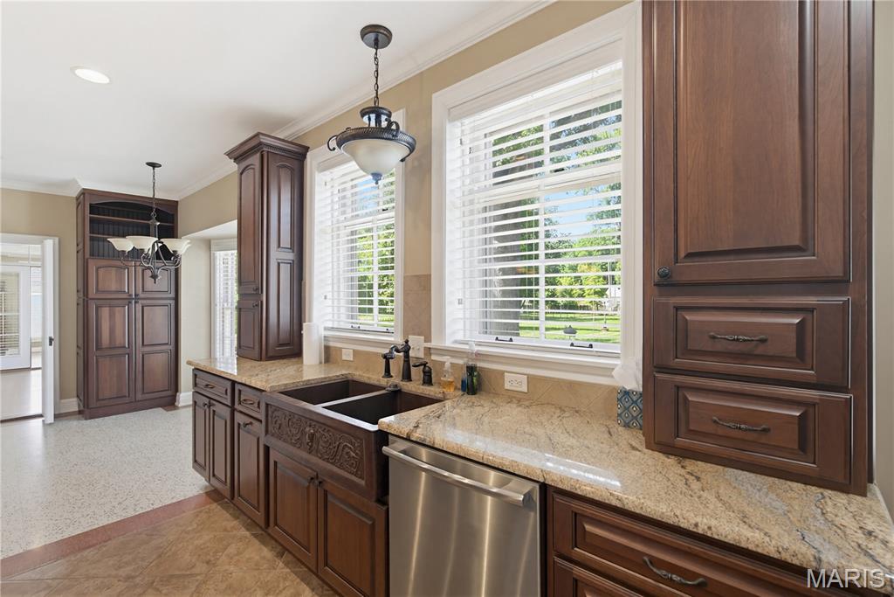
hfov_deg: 96.7
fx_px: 397
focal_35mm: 16
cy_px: 298
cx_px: 447
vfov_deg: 73.8
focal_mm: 16
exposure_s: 1/4
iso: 200
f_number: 6.3
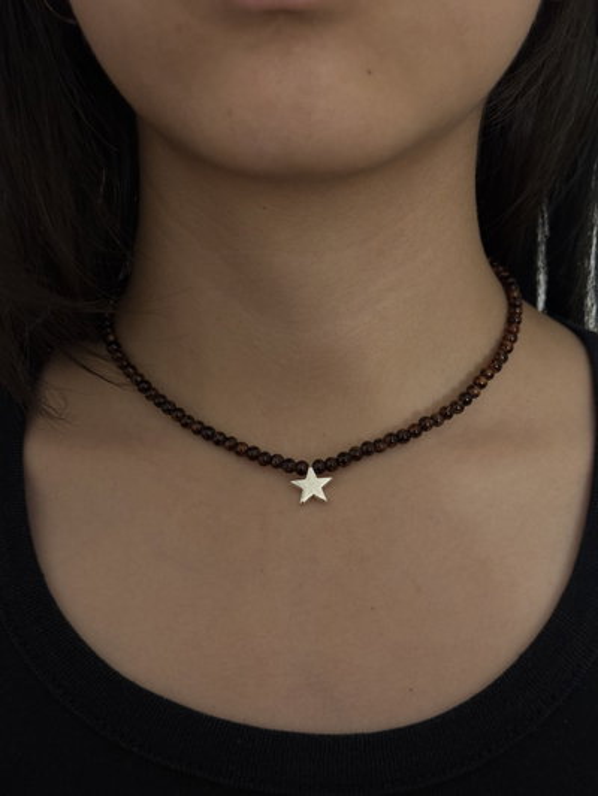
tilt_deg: -6.5
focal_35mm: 48
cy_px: 398
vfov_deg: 39.6
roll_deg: -1.0
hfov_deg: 30.3
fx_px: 1105
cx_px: 299
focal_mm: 6.76
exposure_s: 1/33
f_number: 1.78
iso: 400
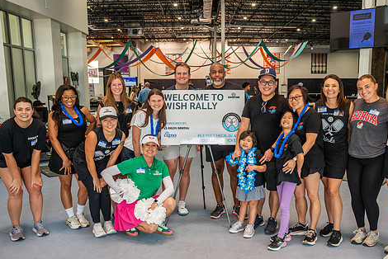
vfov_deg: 35.9
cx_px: 212
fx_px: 399
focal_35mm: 37
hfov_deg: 51.8
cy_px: 155
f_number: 5.6
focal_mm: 30
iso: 1000
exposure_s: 1/160
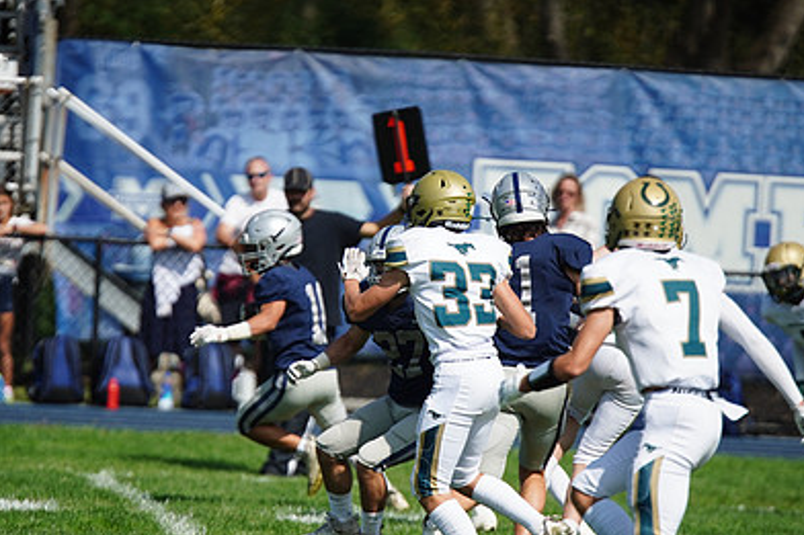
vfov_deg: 3.1
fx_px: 9911
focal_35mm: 444
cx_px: 345
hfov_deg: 4.6
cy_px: 280
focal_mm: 300
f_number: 2.8
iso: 400
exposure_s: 1/6400
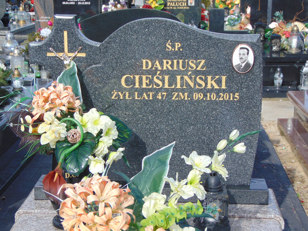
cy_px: 116
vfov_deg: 20.7
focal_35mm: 71
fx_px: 632
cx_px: 154
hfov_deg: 27.4
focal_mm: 12.8
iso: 80
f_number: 3.7
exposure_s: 1/640
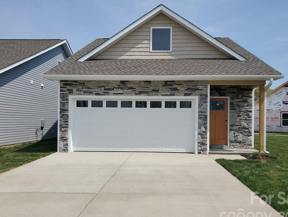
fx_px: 241
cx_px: 153
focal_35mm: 29
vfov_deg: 48.2
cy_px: 117
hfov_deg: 61.6
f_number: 2.4
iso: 50
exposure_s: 1/2254
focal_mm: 4.3
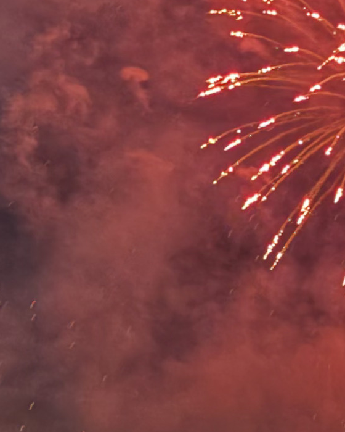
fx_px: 1851
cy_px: -85
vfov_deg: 13.0
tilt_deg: +19.3
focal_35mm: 145
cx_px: 623
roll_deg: -0.6
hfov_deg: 10.1
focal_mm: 5.96
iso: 1250
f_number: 1.6
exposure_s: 1/5
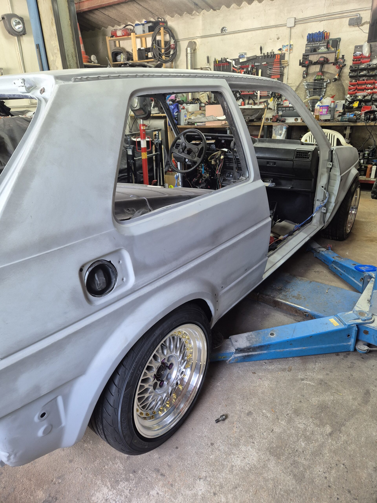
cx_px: 188
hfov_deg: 58.9
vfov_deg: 73.9
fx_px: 334
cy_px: 252
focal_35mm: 23
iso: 200
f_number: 1.8
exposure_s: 1/100
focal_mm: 5.4
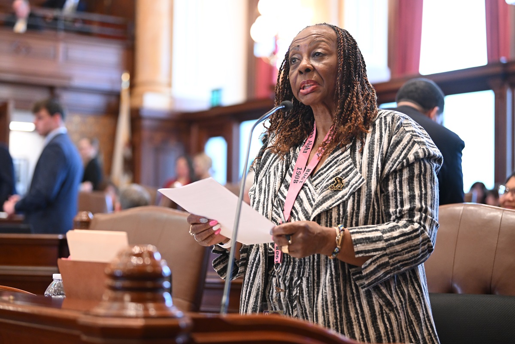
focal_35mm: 78
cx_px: 258
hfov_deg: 26.0
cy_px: 172
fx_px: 1116
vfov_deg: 17.5
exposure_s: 1/160
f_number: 2.8
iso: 3200
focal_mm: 78
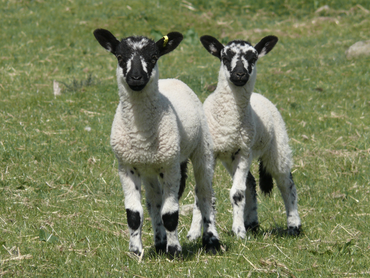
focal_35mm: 420
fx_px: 4489
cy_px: 139
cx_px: 185
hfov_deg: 4.7
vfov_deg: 3.5
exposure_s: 1/400
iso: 100
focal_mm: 88.8
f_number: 5.6
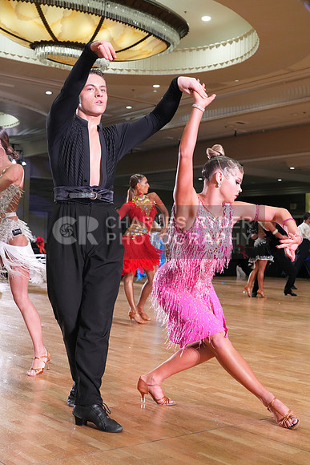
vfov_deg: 41.1
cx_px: 155
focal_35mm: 48
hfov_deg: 28.1
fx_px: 620
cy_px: 232
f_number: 6.3
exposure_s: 1/200
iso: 4000
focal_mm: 48
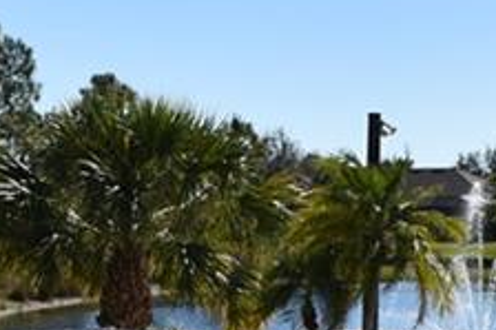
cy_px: 372
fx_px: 1886
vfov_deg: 9.9
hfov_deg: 15.0
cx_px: 312
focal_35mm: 137
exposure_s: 1/250
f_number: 9
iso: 100
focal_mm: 20
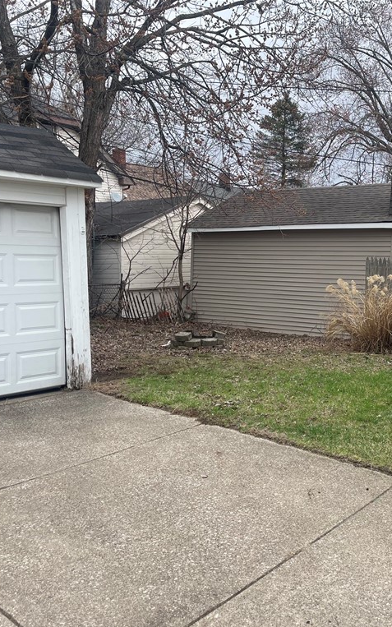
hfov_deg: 33.4
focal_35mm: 37
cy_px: 315
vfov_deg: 52.7
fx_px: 632
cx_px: 316
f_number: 1.6
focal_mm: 4.2
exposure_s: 1/910
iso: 32
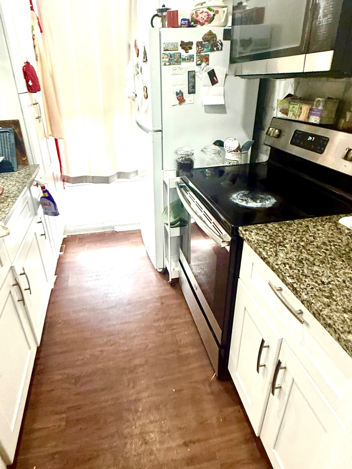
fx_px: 285
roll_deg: +4.1
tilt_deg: -22.0
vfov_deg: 78.8
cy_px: 216
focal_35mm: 21
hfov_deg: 63.1
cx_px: 148
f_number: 2.2
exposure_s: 1/120
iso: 200
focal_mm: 2.22
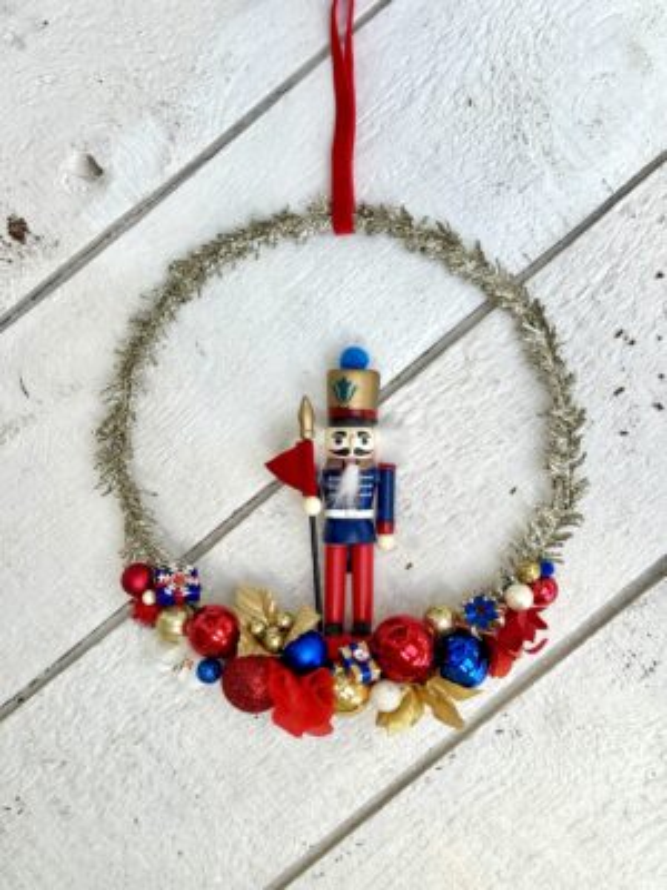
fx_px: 1233
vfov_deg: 39.7
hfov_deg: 30.3
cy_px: 445
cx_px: 334
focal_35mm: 48
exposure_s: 1/417
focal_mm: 6.76
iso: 64
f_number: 1.78
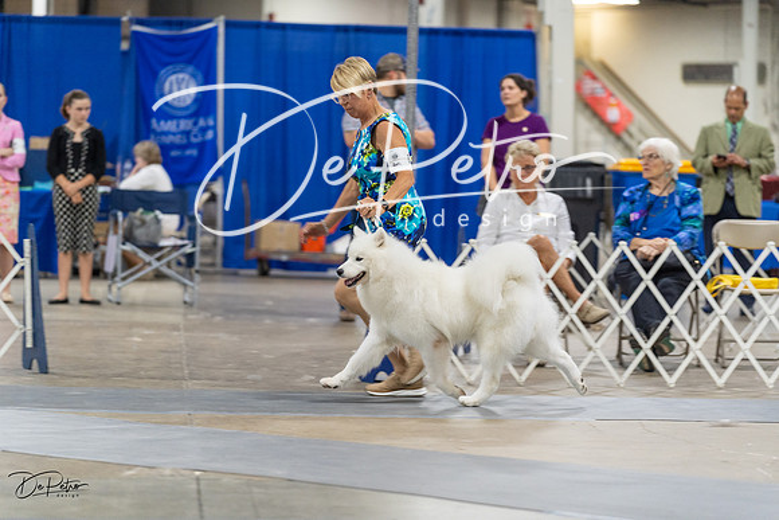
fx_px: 2857
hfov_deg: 15.5
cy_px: 260
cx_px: 390
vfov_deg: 10.4
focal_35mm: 132
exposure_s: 1/160
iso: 2000
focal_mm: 132
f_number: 2.8
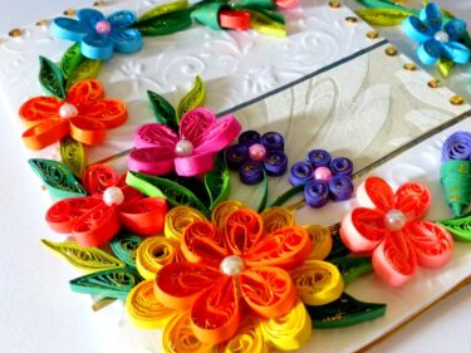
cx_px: 295
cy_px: 156
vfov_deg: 35.9
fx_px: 544
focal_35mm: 40
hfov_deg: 46.4
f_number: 2.8
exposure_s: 1/25
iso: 400
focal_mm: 4.5
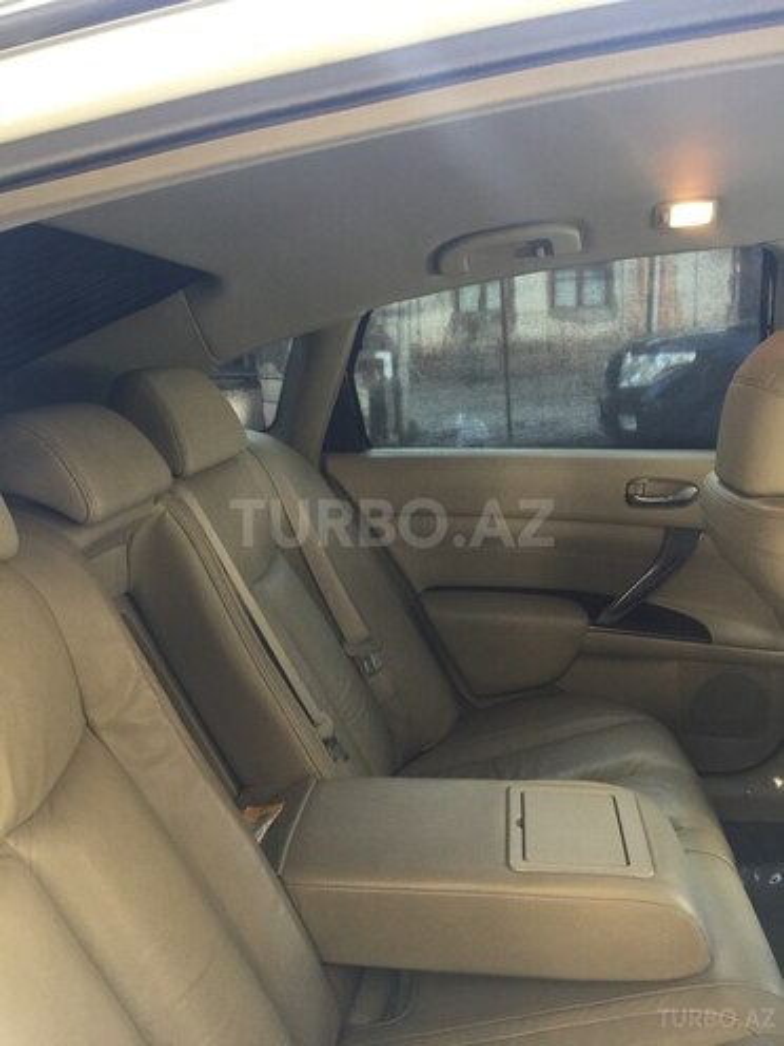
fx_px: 876
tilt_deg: -11.4
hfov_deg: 48.2
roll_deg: +2.5
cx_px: 392
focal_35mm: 29
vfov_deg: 61.7
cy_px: 523
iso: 80
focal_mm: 4.15
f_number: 2.2
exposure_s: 1/33
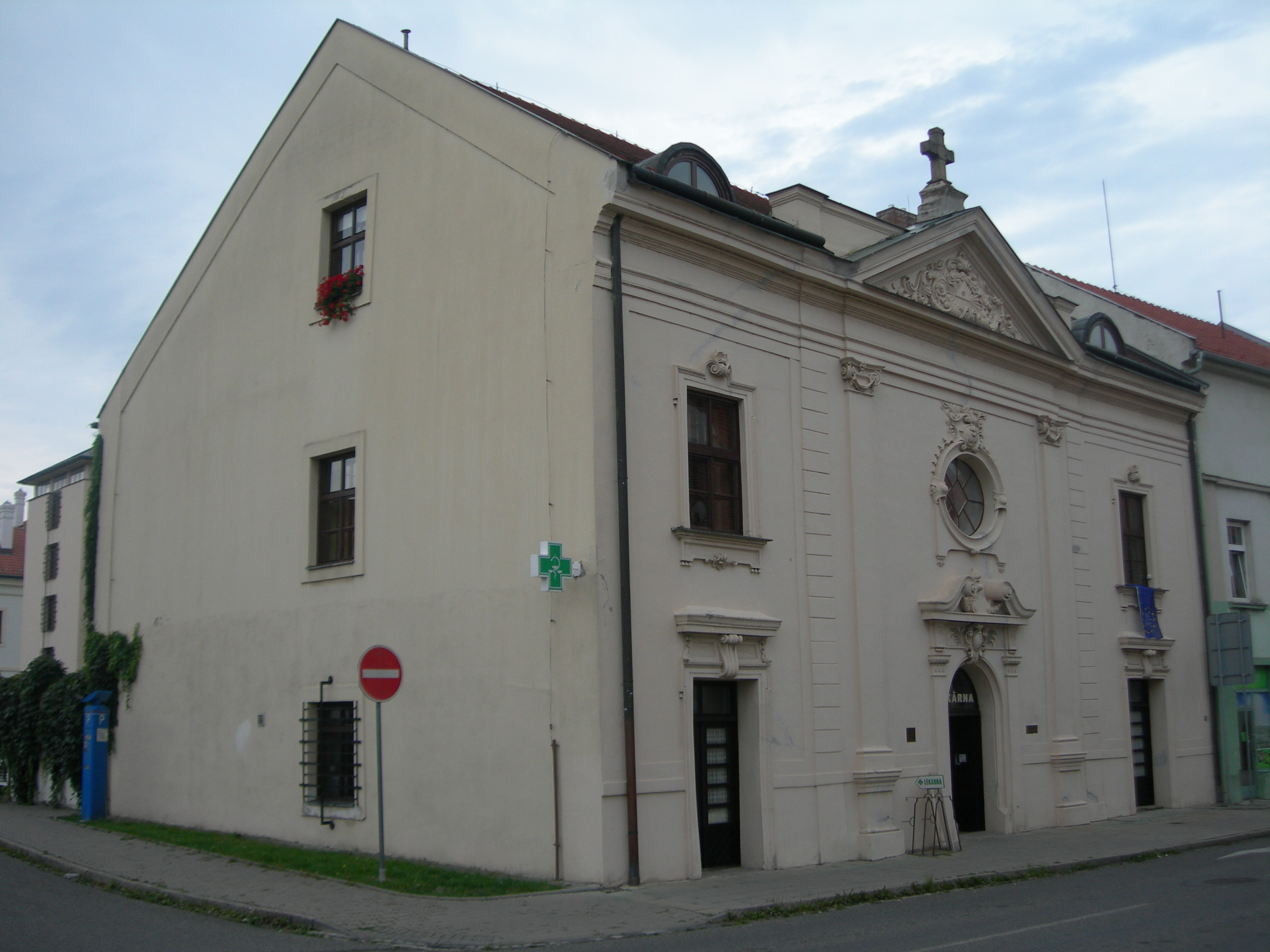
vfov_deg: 37.7
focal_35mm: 38
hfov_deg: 49.0
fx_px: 1394
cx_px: 635
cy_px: 476
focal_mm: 7.8
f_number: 2.8
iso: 50
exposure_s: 1/263
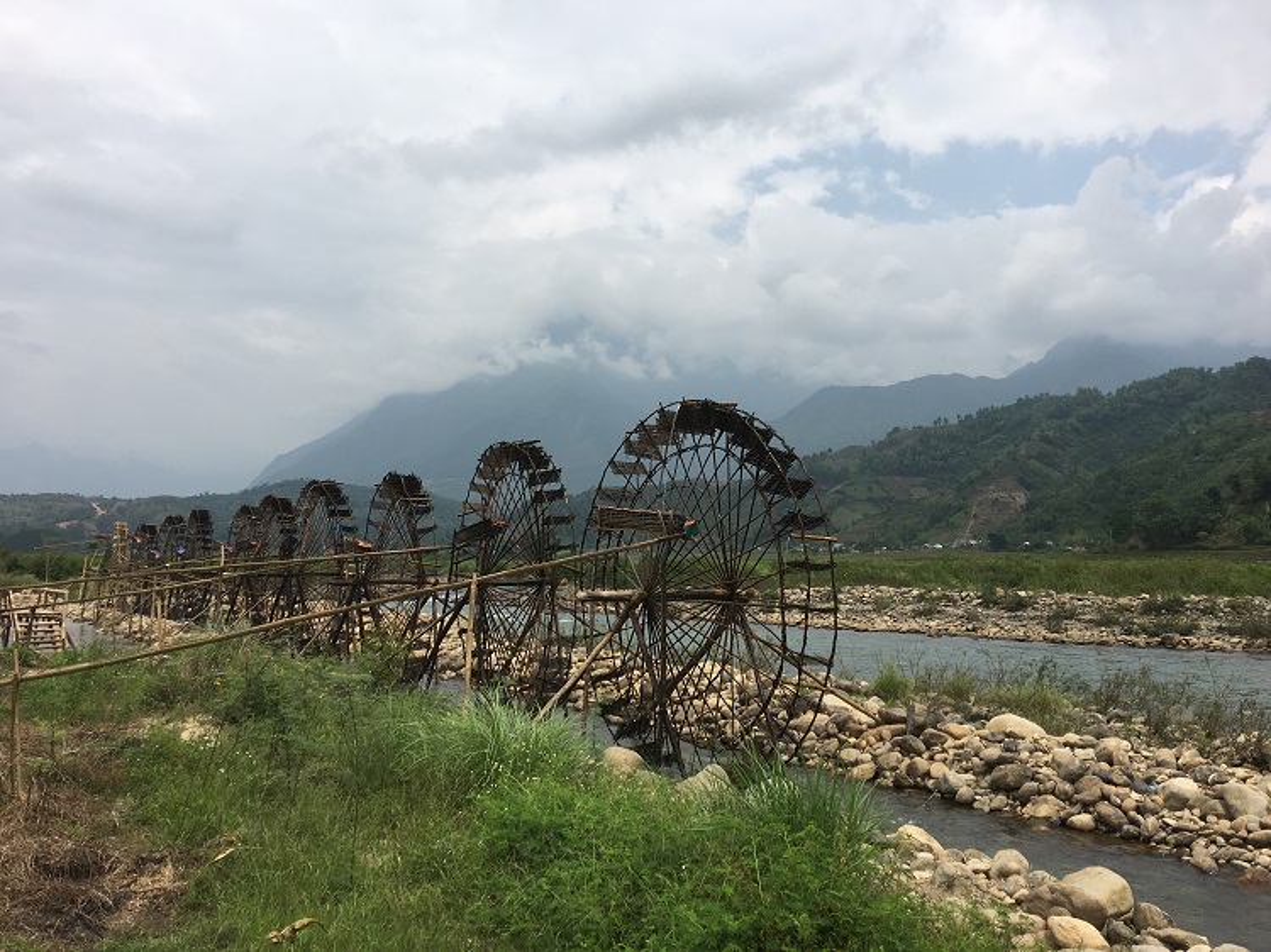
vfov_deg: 48.2
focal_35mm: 29
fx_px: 1064
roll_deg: -1.4
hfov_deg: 61.7
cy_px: 476
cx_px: 636
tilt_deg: +5.4
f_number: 2.2
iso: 25
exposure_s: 1/1972
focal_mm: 4.15
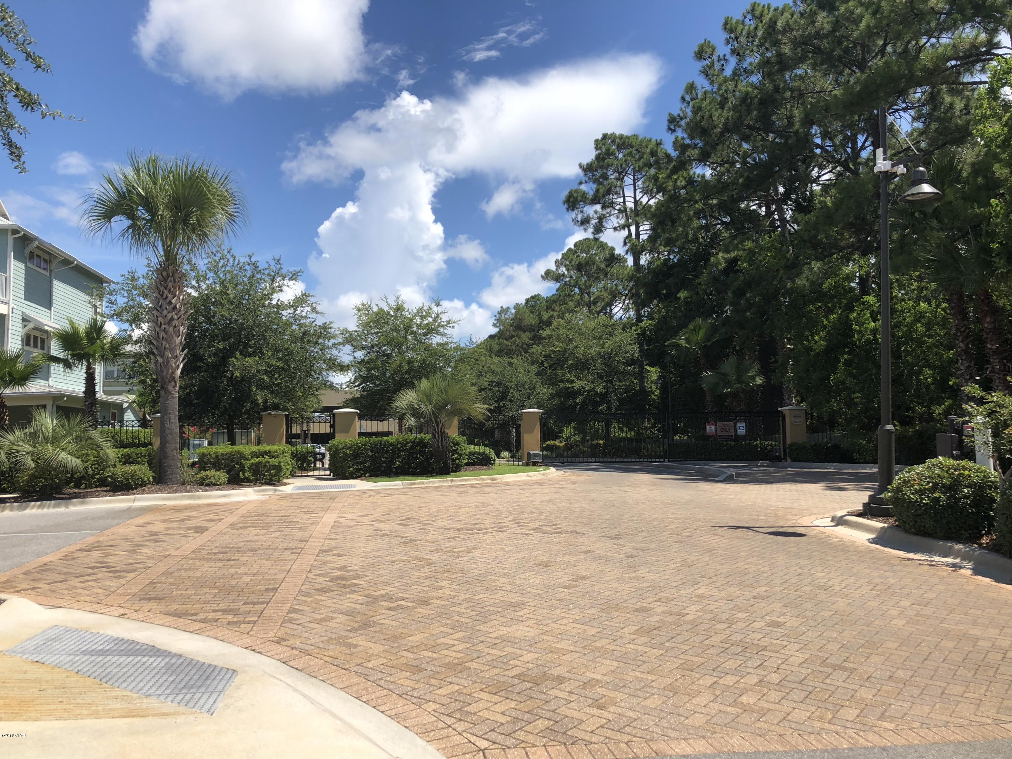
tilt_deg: +6.4
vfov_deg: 49.7
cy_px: 380
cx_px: 506
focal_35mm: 28
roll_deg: +1.2
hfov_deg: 63.4
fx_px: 819
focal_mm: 3.99
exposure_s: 1/2088
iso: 20
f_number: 1.8
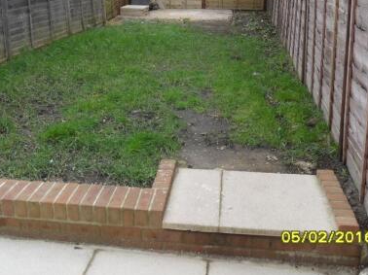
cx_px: 190
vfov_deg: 37.6
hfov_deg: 50.2
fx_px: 393
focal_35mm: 37
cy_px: 66
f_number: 3.2
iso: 100
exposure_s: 1/90
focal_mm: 3.9
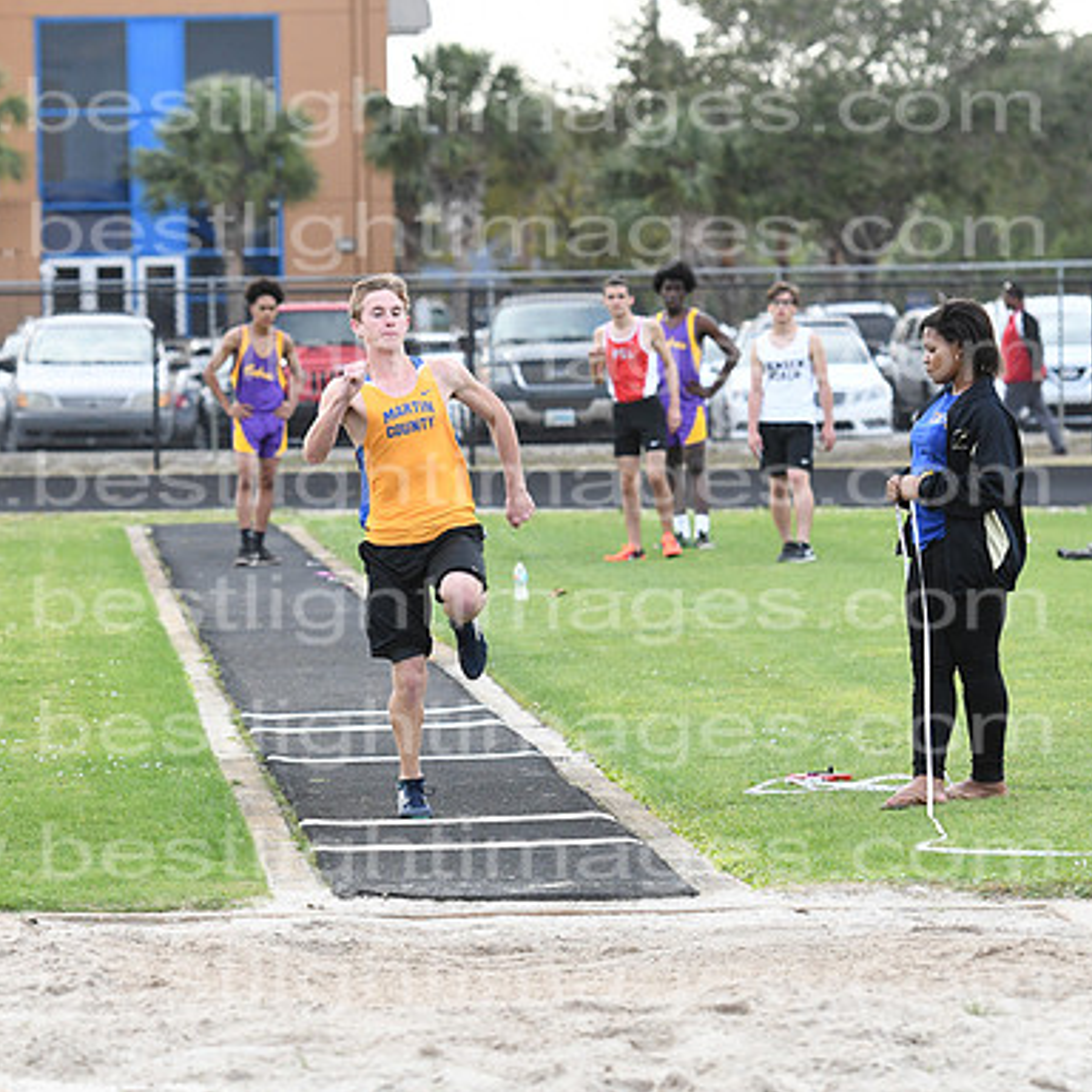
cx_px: 410
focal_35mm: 231
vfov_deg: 7.6
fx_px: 8244
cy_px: 547
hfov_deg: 7.6
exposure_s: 1/2000
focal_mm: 120
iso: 1600
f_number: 4
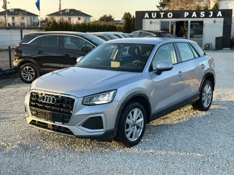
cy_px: 88
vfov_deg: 30.3
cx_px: 117
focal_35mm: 48
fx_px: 324
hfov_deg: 39.7
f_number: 1.78
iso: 80
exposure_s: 1/574
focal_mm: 6.86
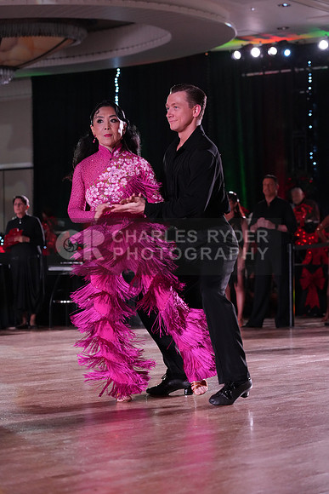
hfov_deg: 13.0
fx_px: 1438
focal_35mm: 105
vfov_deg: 19.5
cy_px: 247
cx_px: 164
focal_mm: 105
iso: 5000
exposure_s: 1/320
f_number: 5
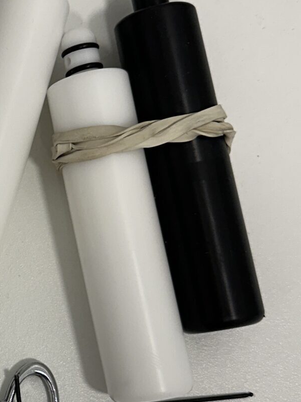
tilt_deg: -81.7
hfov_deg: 17.4
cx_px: -138
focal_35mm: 77
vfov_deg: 25.3
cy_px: 240
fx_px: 893
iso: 80
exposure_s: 1/100
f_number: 1.78
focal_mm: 6.86
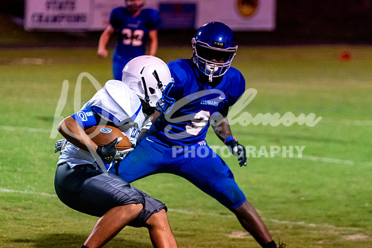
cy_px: 109
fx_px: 2147
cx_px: 200
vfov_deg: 6.6
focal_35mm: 208
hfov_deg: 9.9
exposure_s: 1/800
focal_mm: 185
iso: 8000
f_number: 4
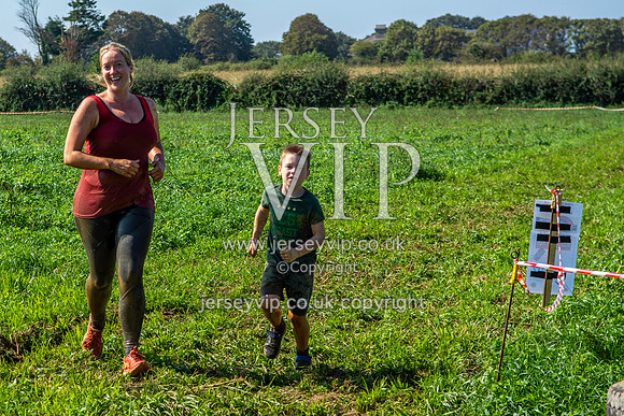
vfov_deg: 12.4
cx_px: 206
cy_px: 242
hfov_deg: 18.4
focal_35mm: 111
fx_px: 1918
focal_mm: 55
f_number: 4
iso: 100
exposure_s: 1/2000
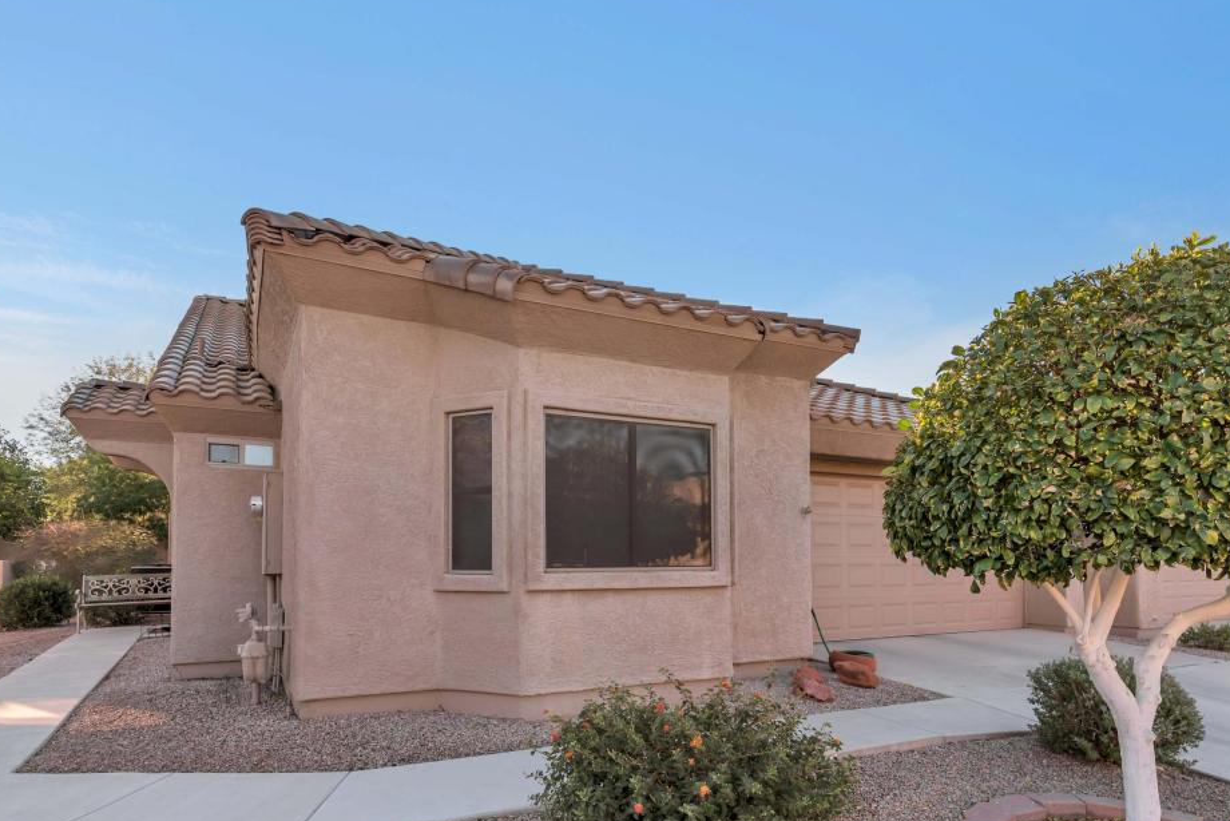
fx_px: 684
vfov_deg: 61.7
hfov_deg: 83.9
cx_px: 646
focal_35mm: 20
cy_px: 473
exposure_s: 1/320
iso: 400
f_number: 9
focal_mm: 16
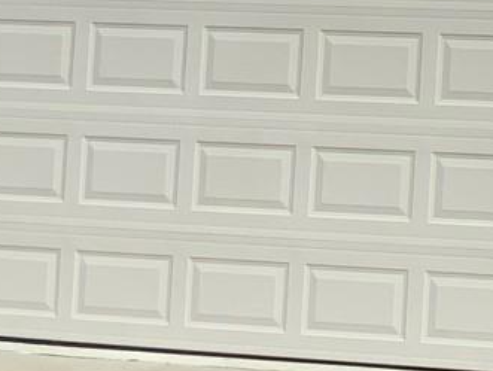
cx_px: 836
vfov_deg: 10.6
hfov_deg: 13.0
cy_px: 60
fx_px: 1996
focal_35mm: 140
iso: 16
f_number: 1.8
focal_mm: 3
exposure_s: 1/2141
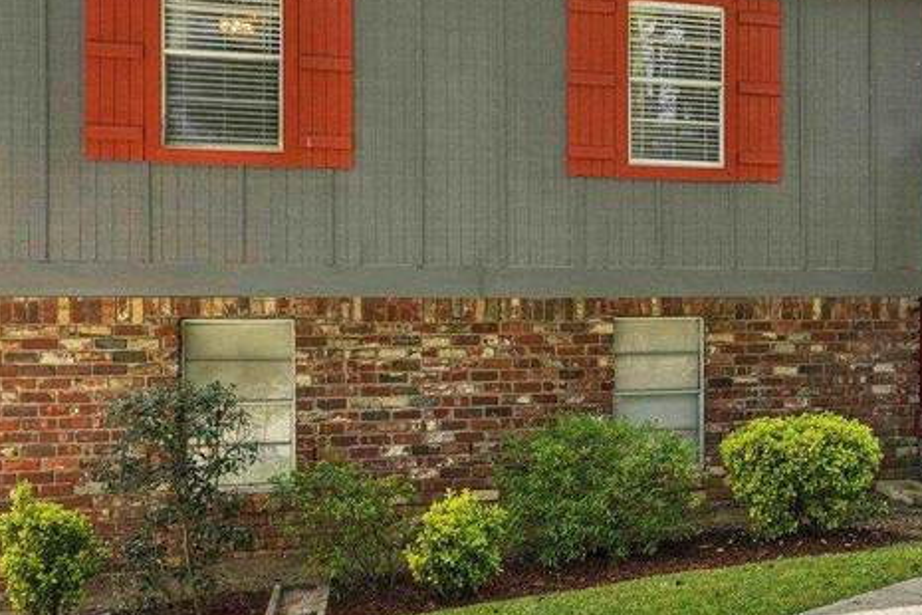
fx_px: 1127
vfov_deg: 30.5
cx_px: 746
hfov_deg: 42.4
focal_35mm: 44
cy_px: 324
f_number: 8
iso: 400
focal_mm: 16
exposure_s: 1/400
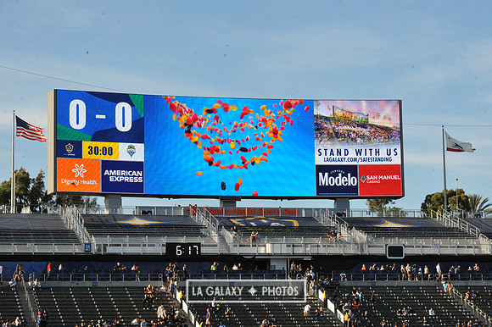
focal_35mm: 105
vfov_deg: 13.0
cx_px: 246
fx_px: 1434
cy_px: 164
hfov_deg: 19.5
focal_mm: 105
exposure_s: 1/1000
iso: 1600
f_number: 16
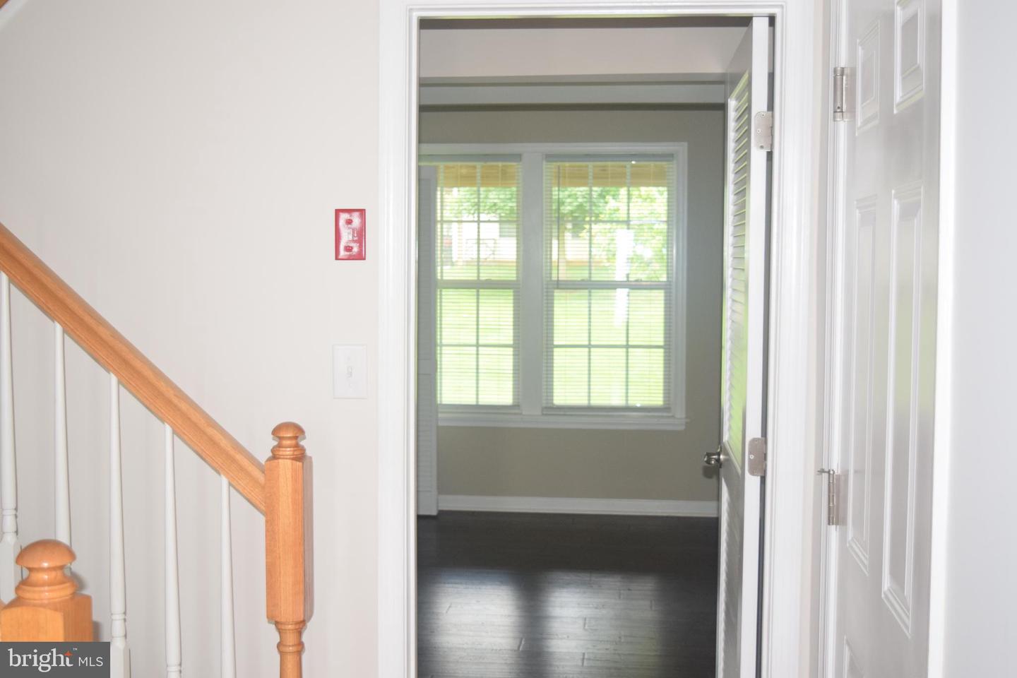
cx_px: 508
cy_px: 339
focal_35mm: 45
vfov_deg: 29.9
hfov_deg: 43.6
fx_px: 1271
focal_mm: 30
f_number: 4.2
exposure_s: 1/60
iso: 900
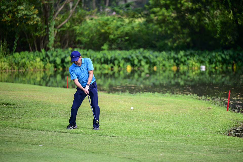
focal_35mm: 185
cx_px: 122
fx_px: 1249
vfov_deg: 7.4
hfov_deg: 11.1
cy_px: 81
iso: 220
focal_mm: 185
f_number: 2.8
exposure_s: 1/4000
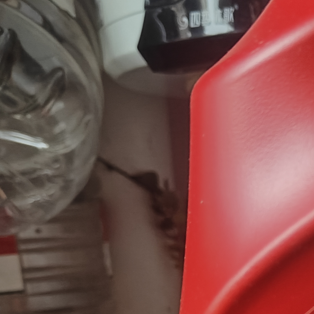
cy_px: 354
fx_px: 790
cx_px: 425
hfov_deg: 20.3
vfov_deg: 21.2
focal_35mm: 77
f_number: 1.8
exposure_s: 1/33
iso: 800
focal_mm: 5.59
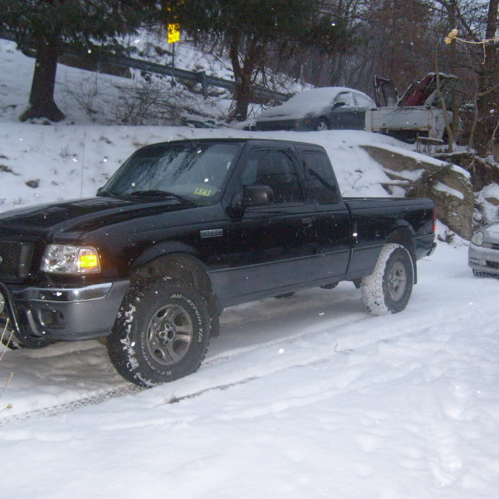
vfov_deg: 40.0
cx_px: 255
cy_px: 251
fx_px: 685
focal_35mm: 42
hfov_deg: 40.0
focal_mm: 5.8
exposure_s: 1/45
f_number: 2.8
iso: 200
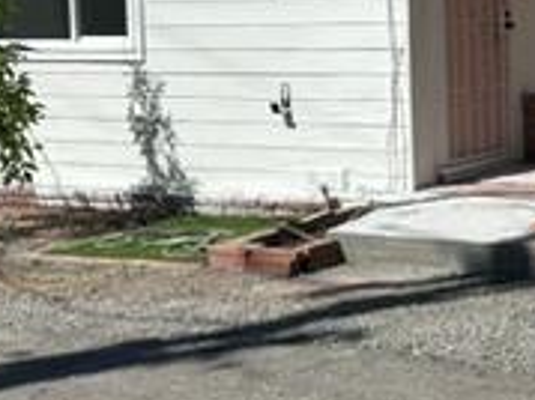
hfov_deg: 21.3
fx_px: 1328
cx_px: 625
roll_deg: +1.3
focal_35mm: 86
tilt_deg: -3.1
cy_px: 87
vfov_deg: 17.0
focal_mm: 6.86
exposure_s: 1/7042
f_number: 1.78
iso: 80
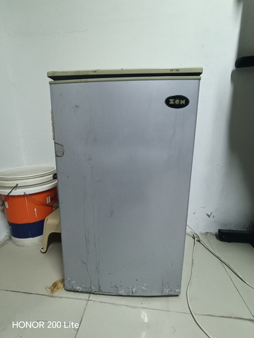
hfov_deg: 74.8
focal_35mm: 17
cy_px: 169
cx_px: 127
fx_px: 166
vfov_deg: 91.0
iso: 862
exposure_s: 1/33.3
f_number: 2.2
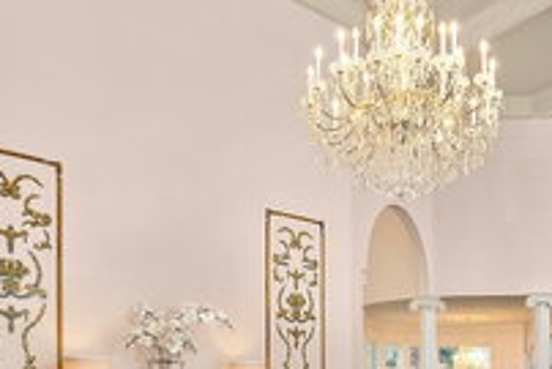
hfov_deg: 48.9
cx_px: 396
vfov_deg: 31.8
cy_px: 380
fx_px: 587
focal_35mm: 38
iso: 200
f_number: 7.1
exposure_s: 1/5
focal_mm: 15.1
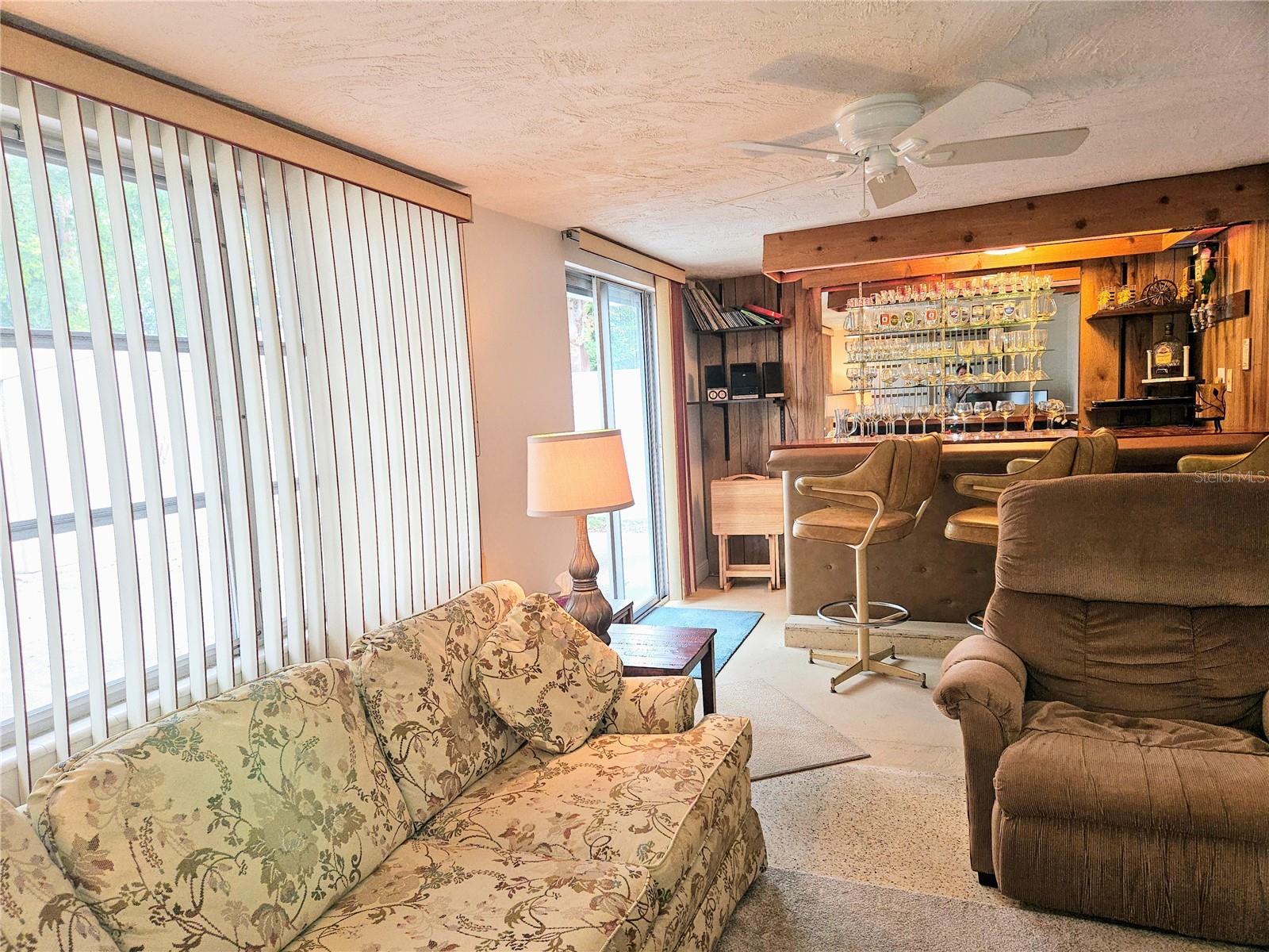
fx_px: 843
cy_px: 476
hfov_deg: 73.9
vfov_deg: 58.9
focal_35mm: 23
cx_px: 634
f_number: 1.8
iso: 100
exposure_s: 1/60
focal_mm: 5.4
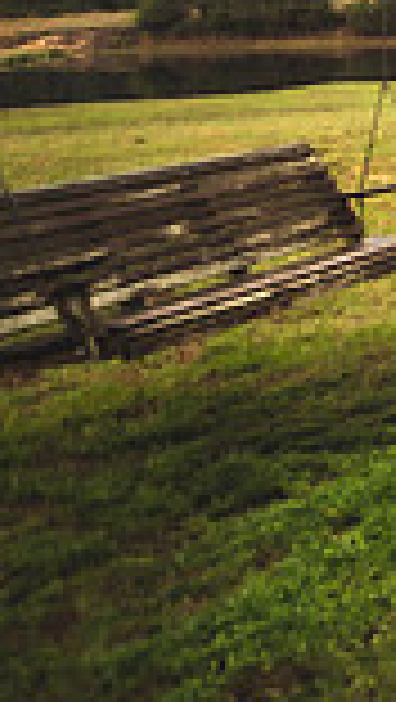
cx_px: 1210
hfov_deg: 11.3
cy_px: -20
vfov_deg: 34.1
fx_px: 1024
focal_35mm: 55
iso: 100
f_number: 2.8
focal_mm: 14
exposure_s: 1/250
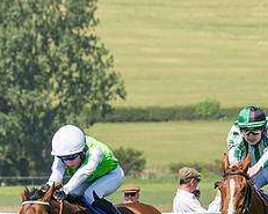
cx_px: 273
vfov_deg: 2.5
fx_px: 4864
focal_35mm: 613
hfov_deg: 3.2
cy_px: 218
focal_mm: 140
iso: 400
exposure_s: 1/3200
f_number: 5
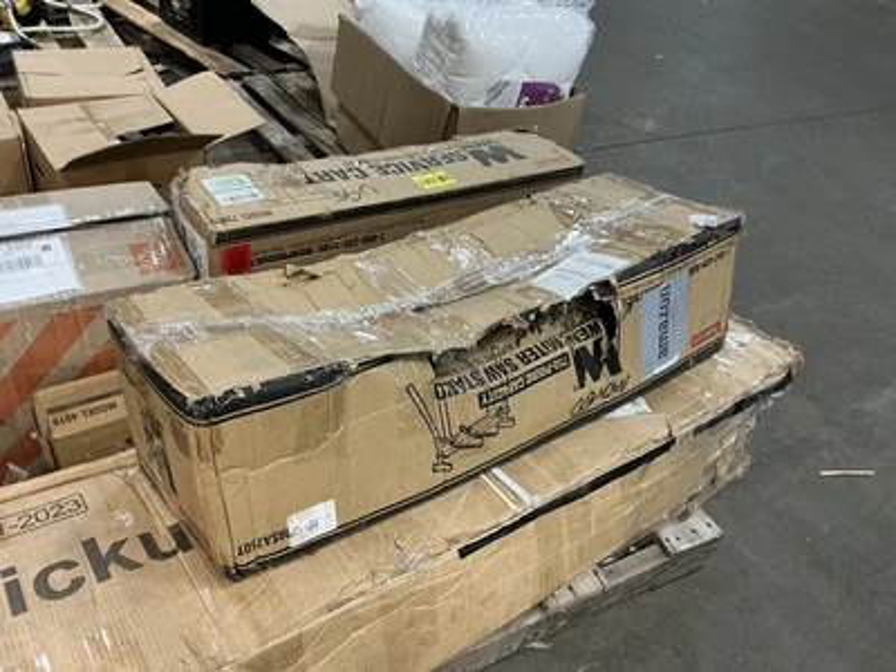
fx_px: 725
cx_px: 448
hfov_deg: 63.4
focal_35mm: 28
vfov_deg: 49.7
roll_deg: -10.3
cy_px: 336
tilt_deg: -36.3
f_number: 1.8
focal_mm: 3
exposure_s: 1/60
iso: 160
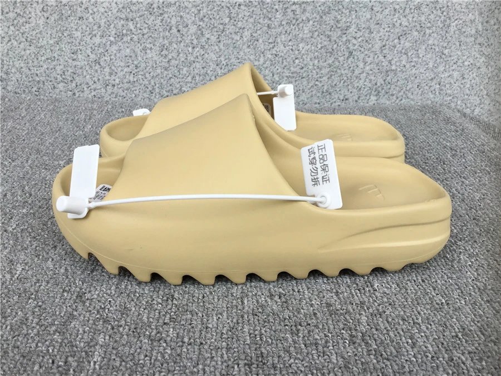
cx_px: 250
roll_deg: -2.6
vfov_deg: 45.4
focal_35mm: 31
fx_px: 449
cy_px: 188
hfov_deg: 58.4
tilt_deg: -26.0
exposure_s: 1/599
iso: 25
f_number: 2.4
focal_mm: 3.3
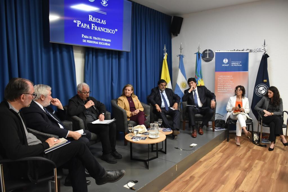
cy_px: 96
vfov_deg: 47.9
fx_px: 216
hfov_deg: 67.4
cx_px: 144
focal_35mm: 27
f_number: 4
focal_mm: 18
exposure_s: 1/60
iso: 1600
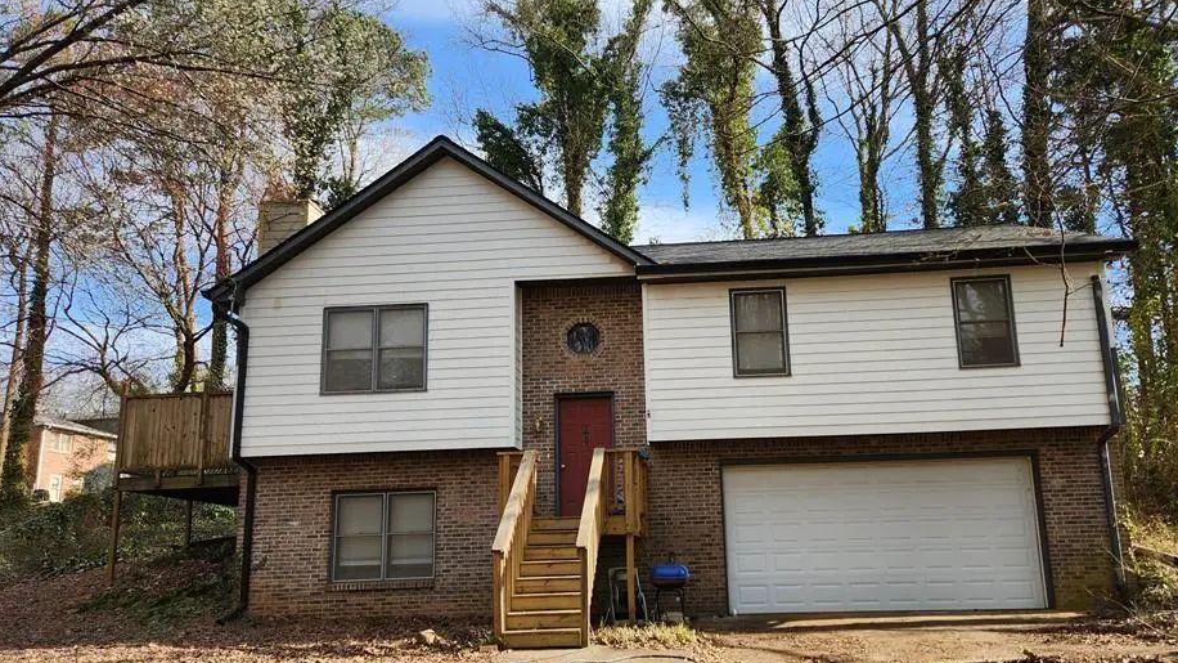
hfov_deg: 67.7
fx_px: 875
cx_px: 653
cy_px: 381
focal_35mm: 28
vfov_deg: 41.4
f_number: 1.8
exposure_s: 1/577
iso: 20
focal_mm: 5.4
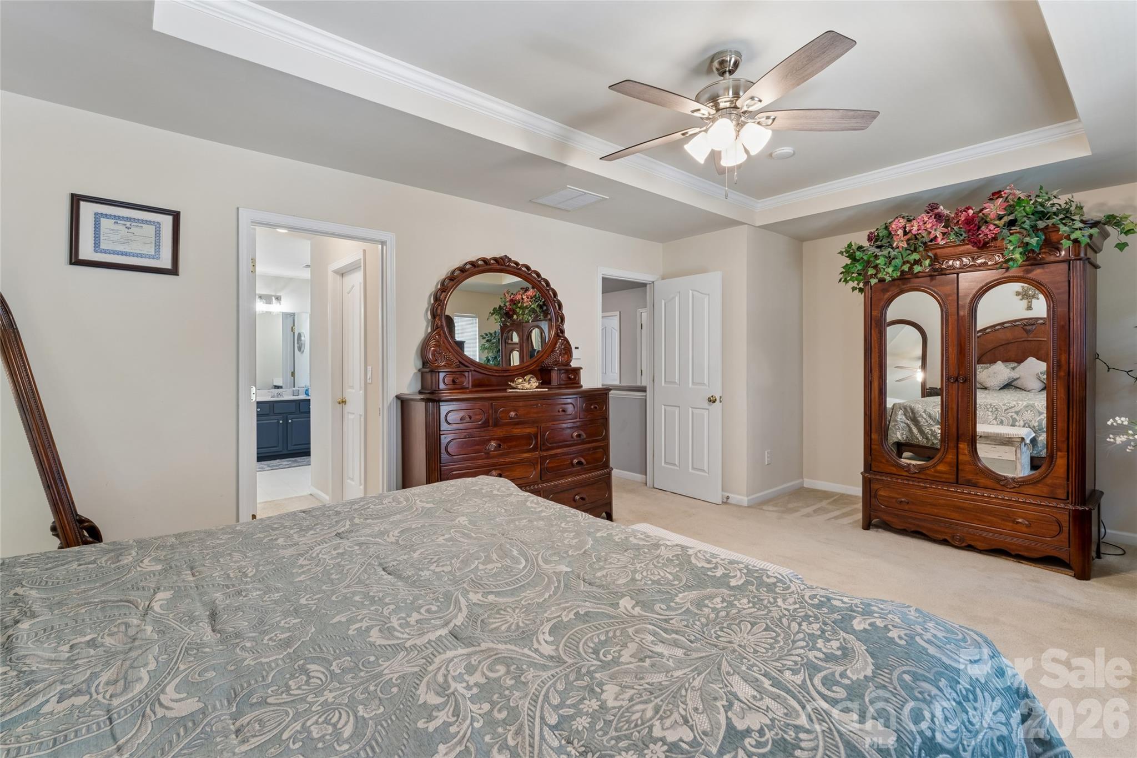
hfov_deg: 96.4
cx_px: 568
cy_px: 379
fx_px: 508
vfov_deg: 73.4
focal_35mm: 16
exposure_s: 1/2.5
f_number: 13
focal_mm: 16.1
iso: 400
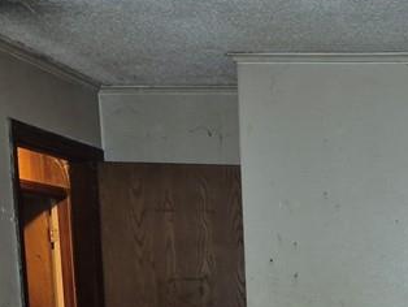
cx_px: 435
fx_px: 885
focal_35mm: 75
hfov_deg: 24.4
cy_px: 428
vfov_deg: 18.0
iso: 160
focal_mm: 5.4
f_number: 1.8
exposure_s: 1/10
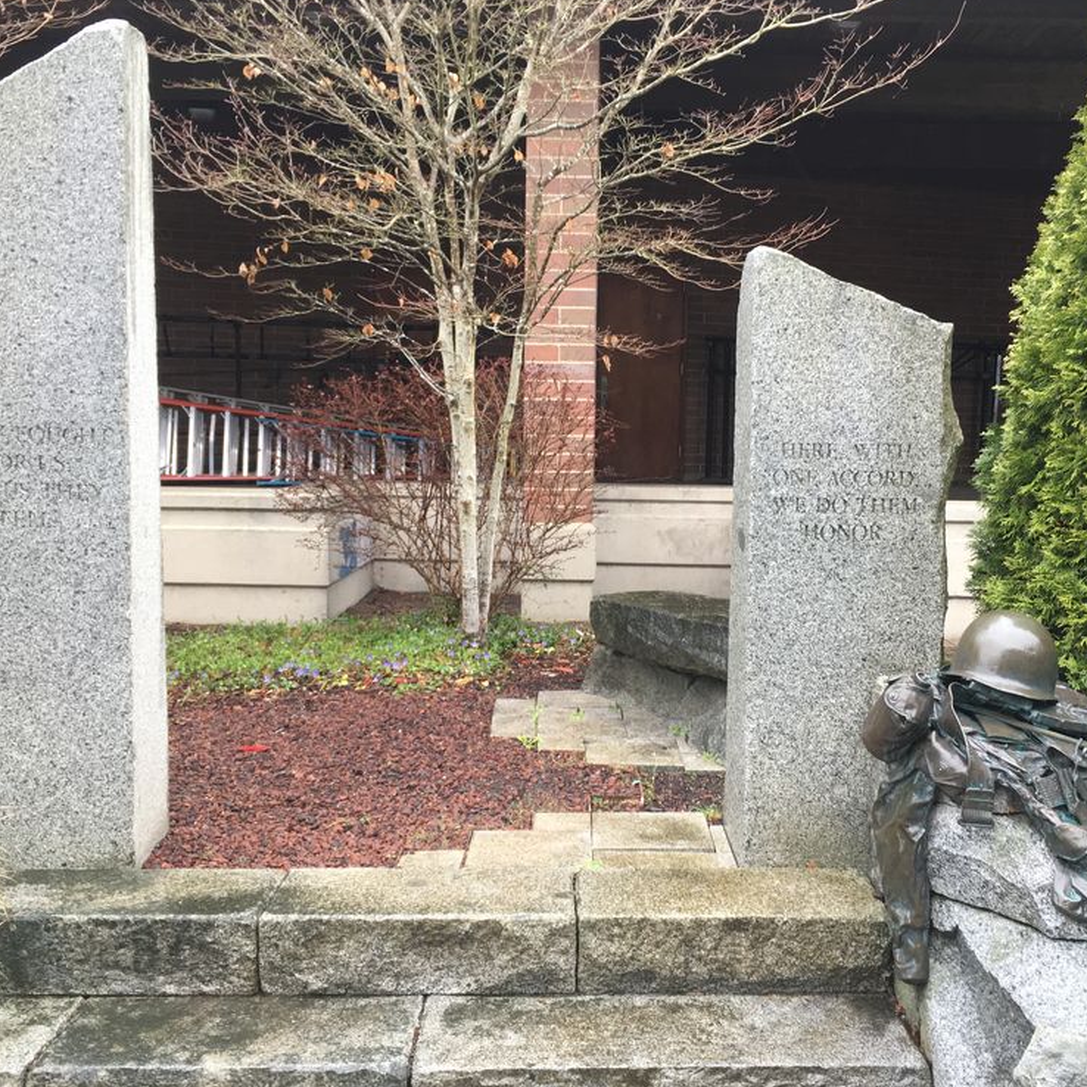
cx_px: 620
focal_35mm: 35
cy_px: 539
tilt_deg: -7.0
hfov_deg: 47.1
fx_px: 1243
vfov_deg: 47.2
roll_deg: -1.6
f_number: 2.2
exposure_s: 1/120
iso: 40
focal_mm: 4.15
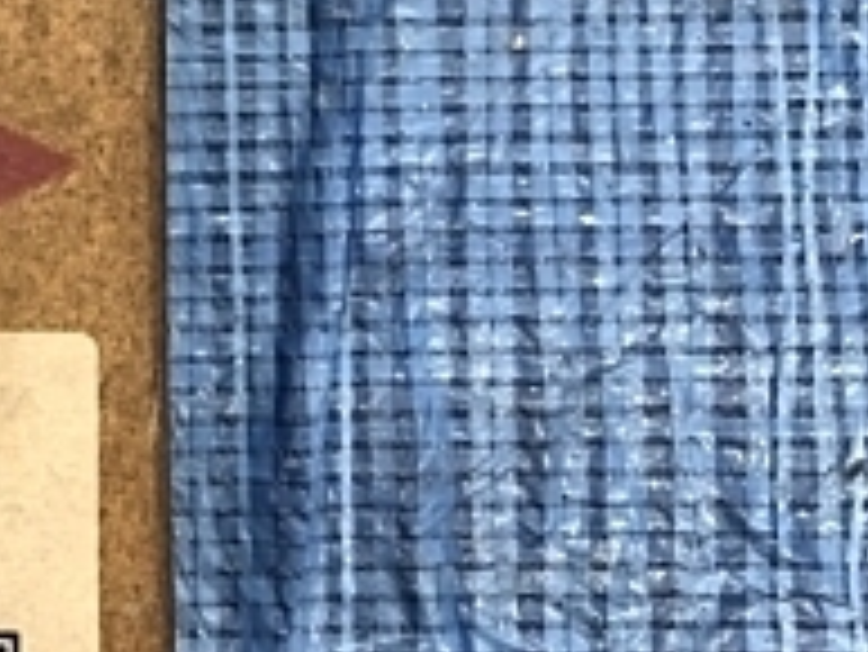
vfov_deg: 15.8
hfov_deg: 18.3
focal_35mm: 93
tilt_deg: -86.5
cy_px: 157
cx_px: -504
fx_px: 2333
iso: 40
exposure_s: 1/20
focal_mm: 3.99
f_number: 1.8
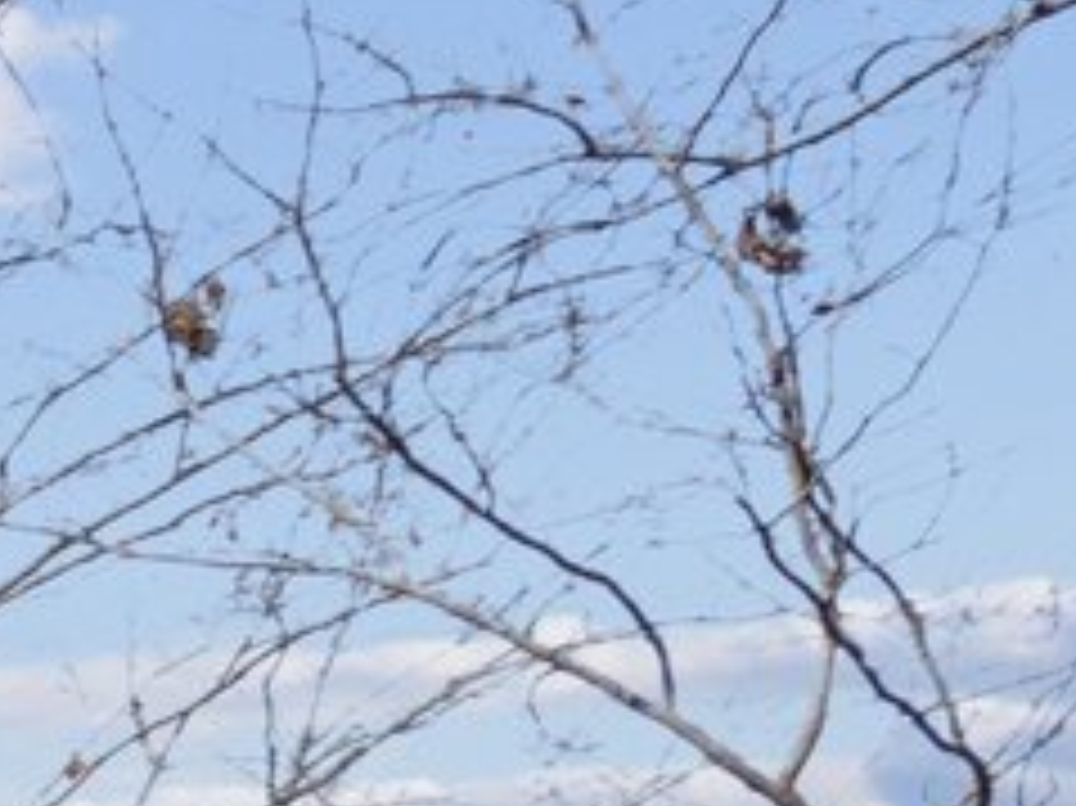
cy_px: 1929
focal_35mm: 132
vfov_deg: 9.9
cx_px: -3124
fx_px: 4101
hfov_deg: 8.4
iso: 100
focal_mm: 16
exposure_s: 1/500
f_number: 5.6
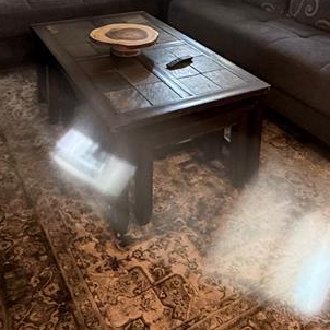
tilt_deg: -14.2
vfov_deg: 36.2
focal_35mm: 42
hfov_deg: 40.0
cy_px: 3
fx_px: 453
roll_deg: -2.1
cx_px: 180
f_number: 2.2
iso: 400
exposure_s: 1/60
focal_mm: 2.22
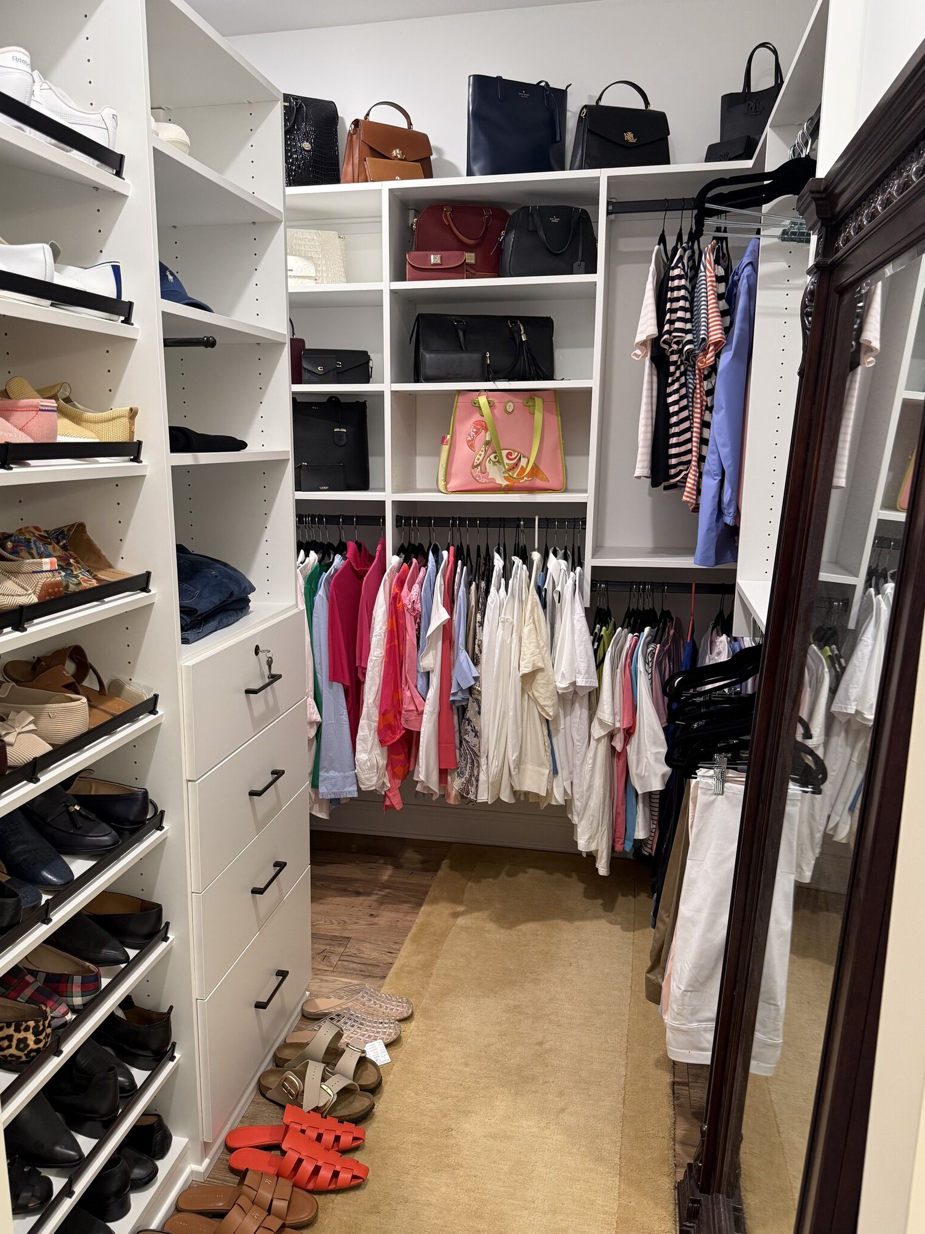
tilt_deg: -12.1
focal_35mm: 27
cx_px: 417
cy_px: 645
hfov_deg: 51.3
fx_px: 962
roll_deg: -0.4
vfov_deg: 65.3
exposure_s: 1/60
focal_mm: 6.76
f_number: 1.78
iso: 250
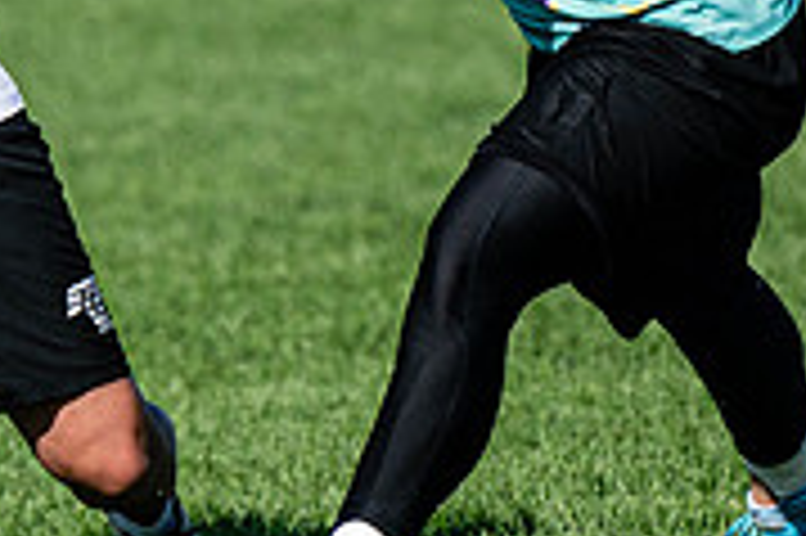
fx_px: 30599
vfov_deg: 1.0
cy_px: -290
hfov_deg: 1.5
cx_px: 9
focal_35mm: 1368
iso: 100
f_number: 3.2
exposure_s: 1/1600
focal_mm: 200
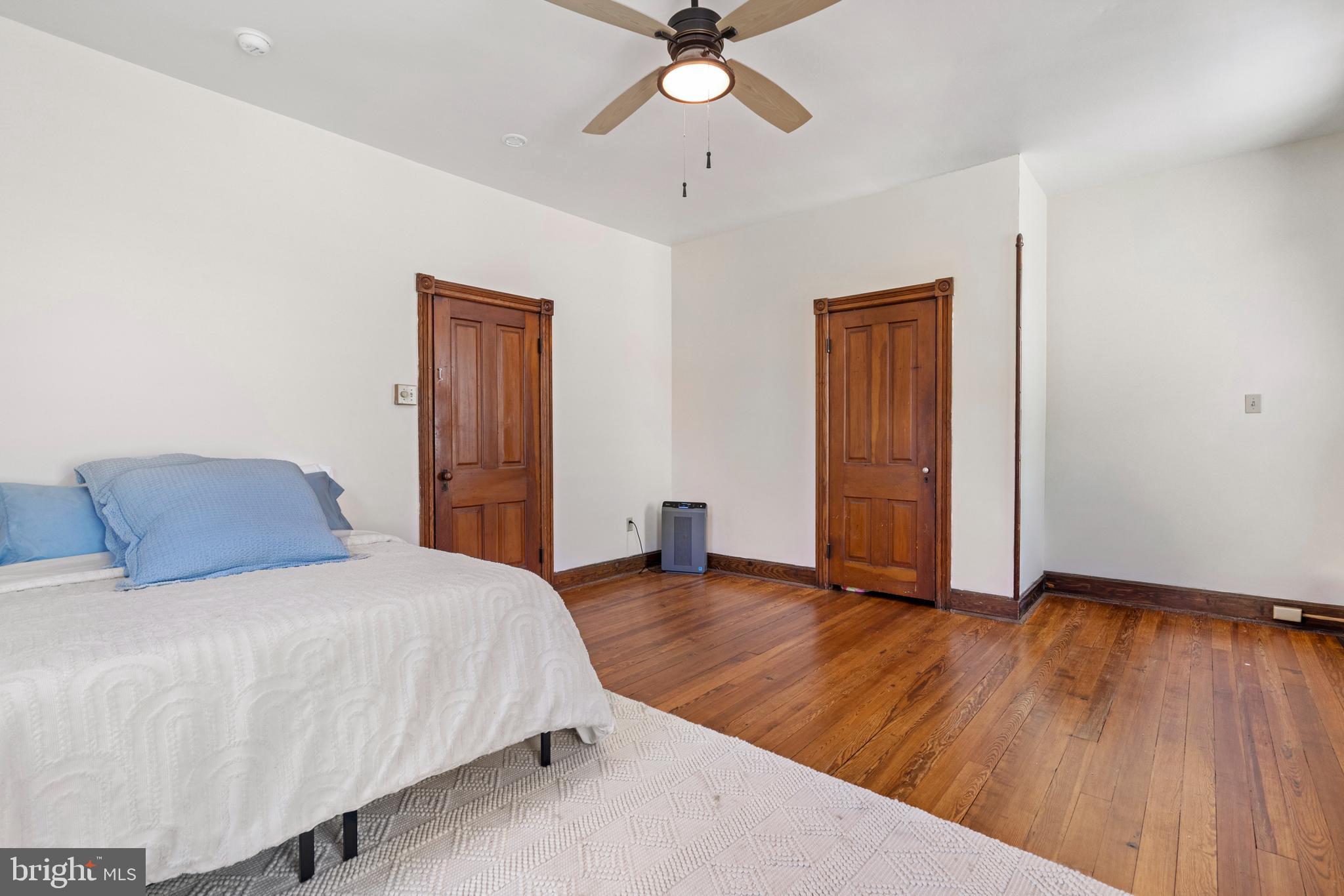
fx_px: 597
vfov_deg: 73.8
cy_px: 448
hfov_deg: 96.7
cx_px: 672
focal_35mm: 16
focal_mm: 16
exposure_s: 1/8
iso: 1250
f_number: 8
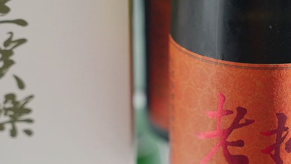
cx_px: 258
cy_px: 110
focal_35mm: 168
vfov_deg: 7.2
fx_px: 1297
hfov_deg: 12.7
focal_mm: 75
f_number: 3.2
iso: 1600
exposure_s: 1/160
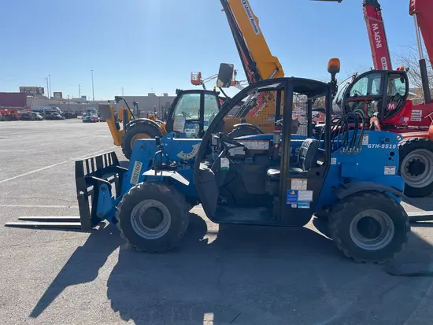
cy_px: 162
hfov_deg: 67.3
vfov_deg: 53.1
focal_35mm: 26
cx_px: 216
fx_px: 325
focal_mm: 5.1
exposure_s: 1/3135
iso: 50
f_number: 1.6
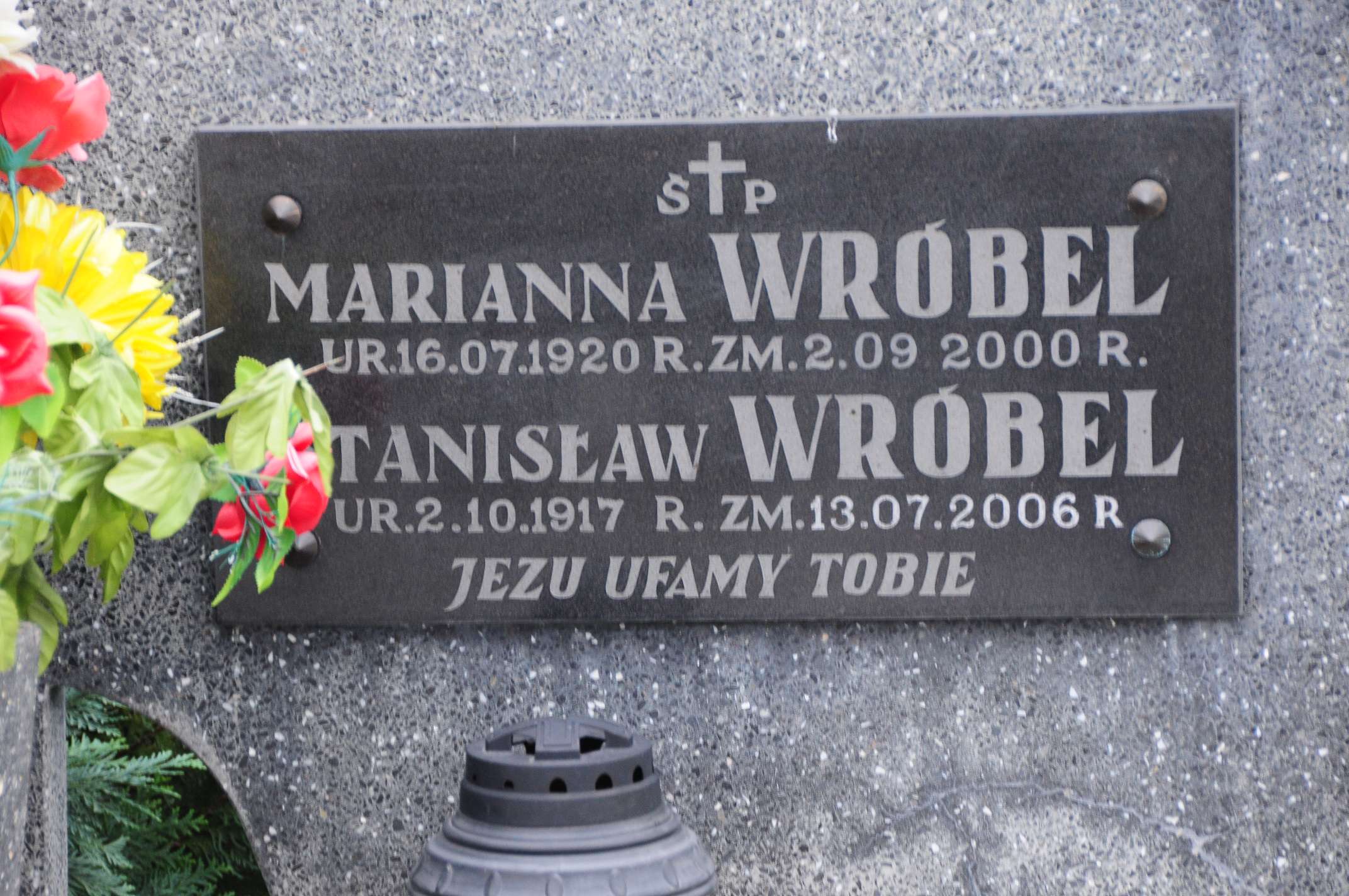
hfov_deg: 12.2
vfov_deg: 8.2
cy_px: 448
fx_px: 6288
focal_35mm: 168
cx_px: 674
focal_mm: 112
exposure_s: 1/80
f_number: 7.1
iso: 640
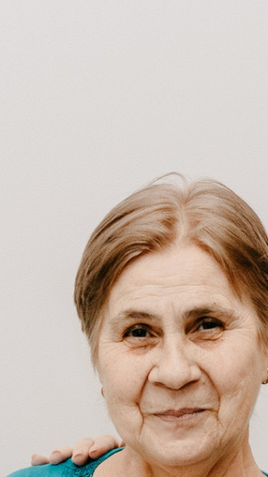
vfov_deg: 10.9
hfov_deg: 6.3
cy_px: 566
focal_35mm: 194
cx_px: 97
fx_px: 2453
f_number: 4.5
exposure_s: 1/160
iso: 320
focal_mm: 35
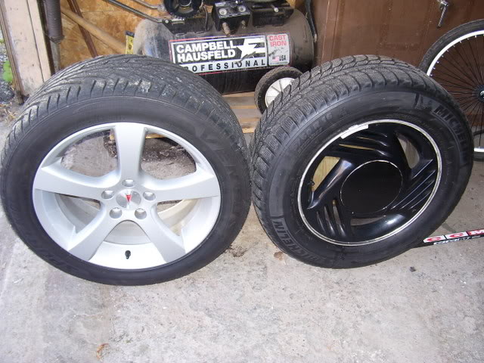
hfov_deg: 54.0
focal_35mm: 34
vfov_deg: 41.8
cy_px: 182
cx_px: 242
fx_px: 475
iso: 80
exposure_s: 1/60
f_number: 2.7
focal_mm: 5.6
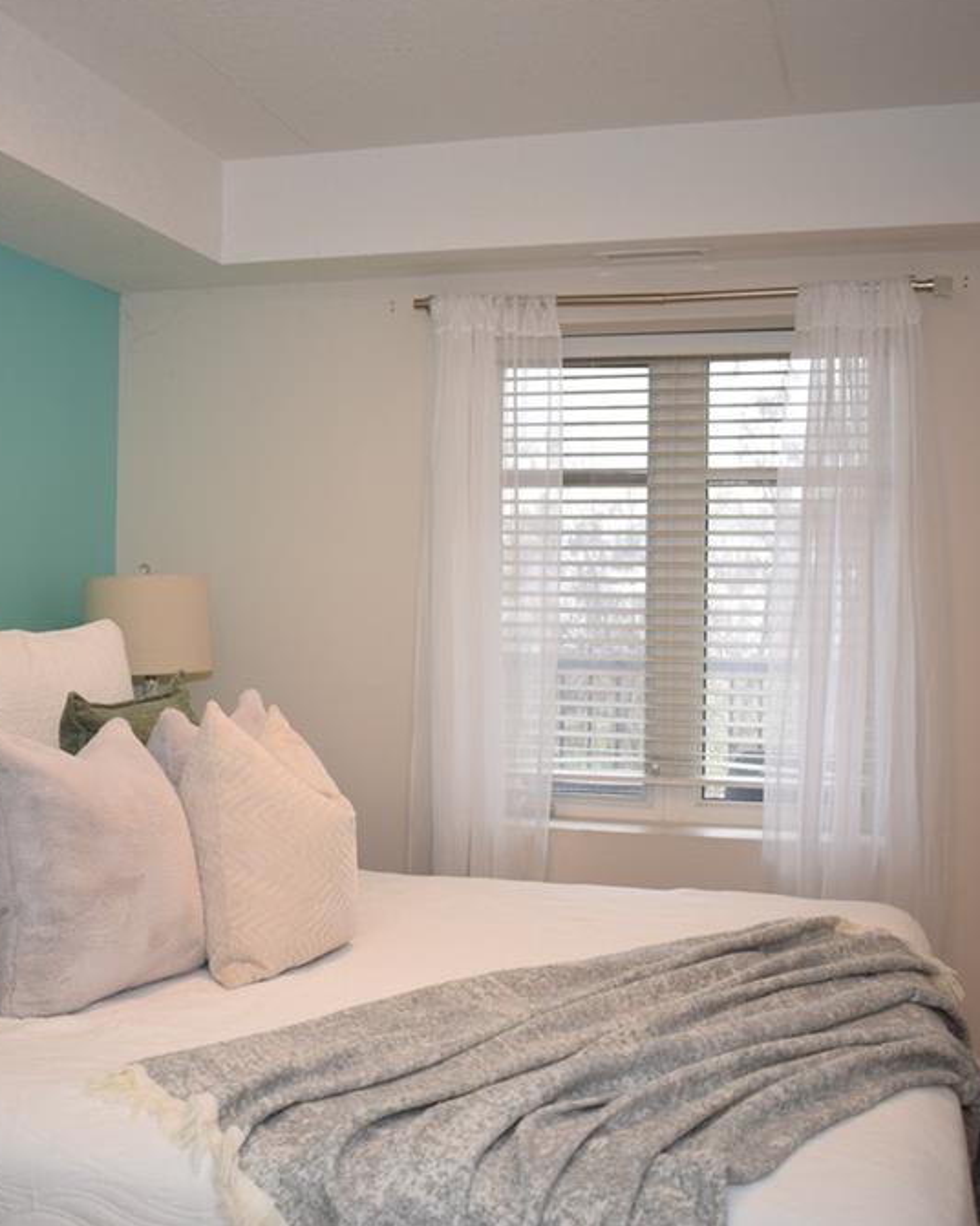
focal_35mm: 43
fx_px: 1559
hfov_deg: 34.6
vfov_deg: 42.9
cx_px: 324
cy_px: 611
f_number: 3.8
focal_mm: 20
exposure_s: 1/160
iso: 800
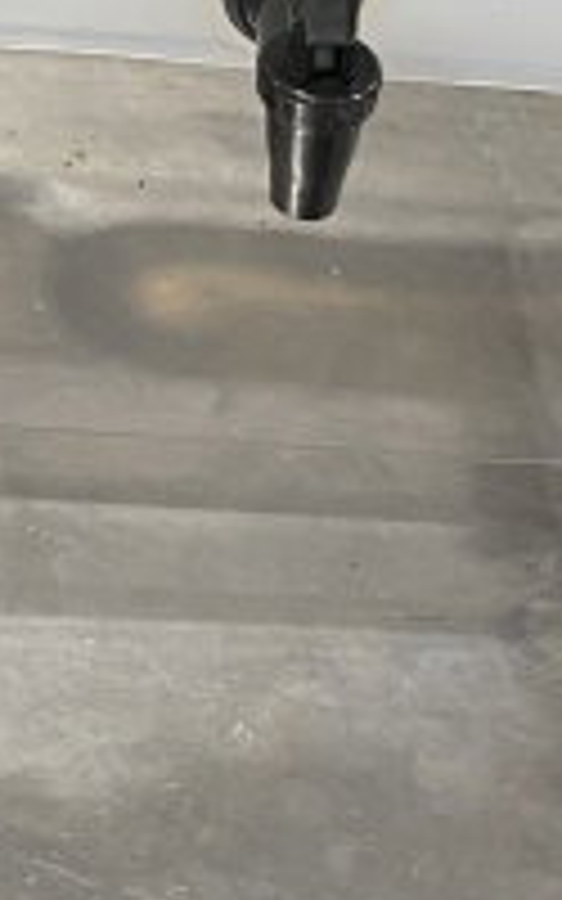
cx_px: -81
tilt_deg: -19.4
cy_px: -596
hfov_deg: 11.5
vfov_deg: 16.3
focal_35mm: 112
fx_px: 2745
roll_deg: -4.7
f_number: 1.8
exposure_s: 1/60
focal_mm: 4.25
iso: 200
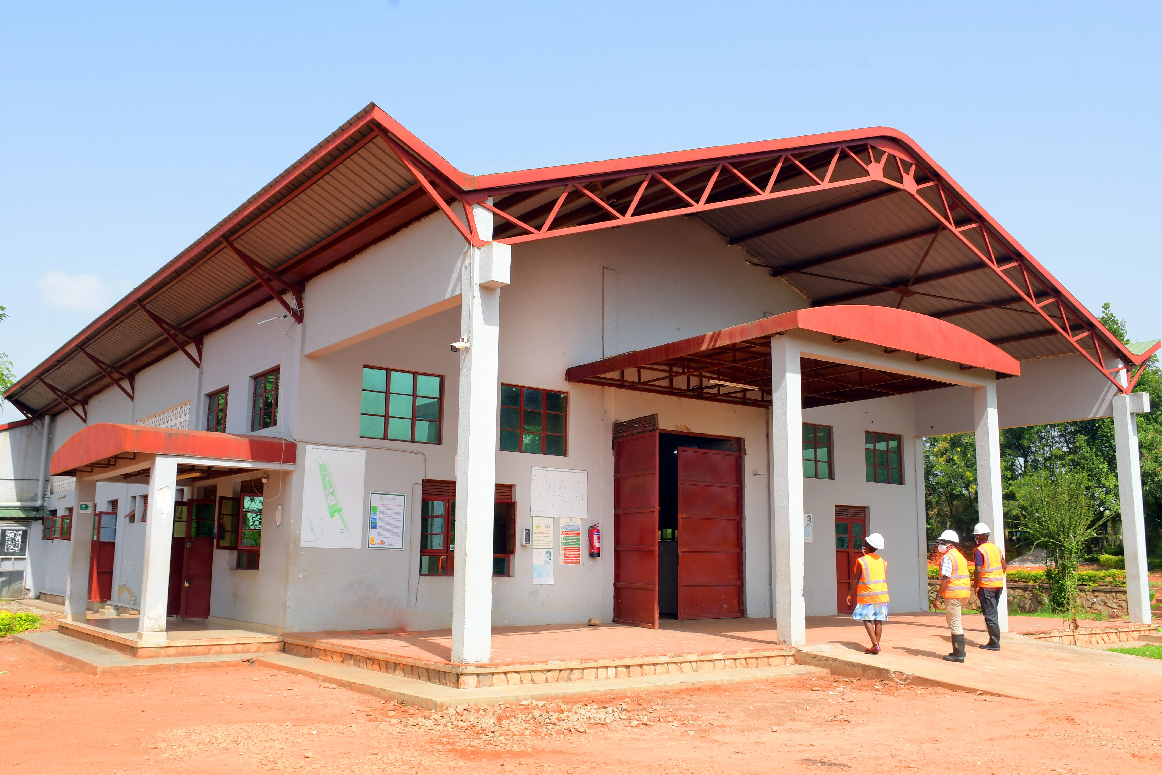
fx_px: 1001
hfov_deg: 60.3
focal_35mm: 31
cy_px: 381
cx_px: 594
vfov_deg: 42.3
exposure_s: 1/125
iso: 160
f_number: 11
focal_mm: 20
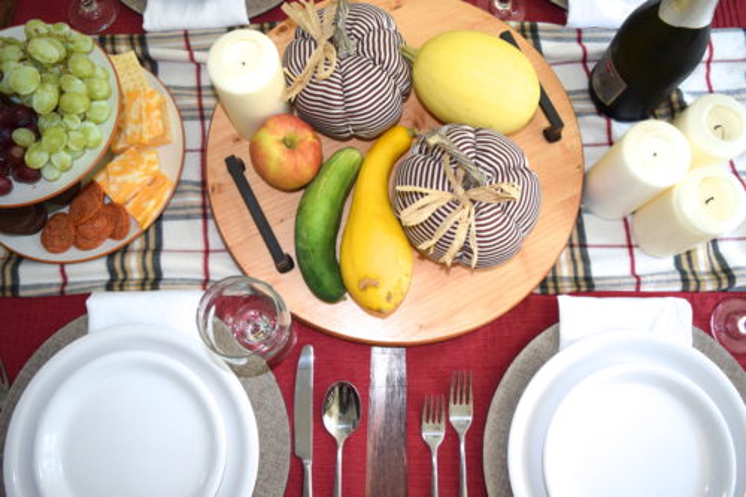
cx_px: 373
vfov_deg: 43.6
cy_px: 248
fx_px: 621
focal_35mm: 30
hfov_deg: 61.9
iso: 1600
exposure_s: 1/200
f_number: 4.5
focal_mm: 20
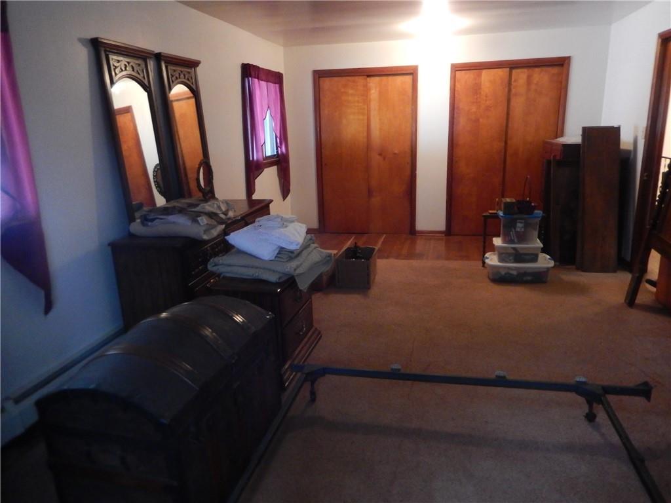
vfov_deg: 54.9
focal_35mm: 25
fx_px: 485
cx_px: 336
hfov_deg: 69.4
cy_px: 252
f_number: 3.4
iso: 800
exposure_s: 1/15
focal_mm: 4.5
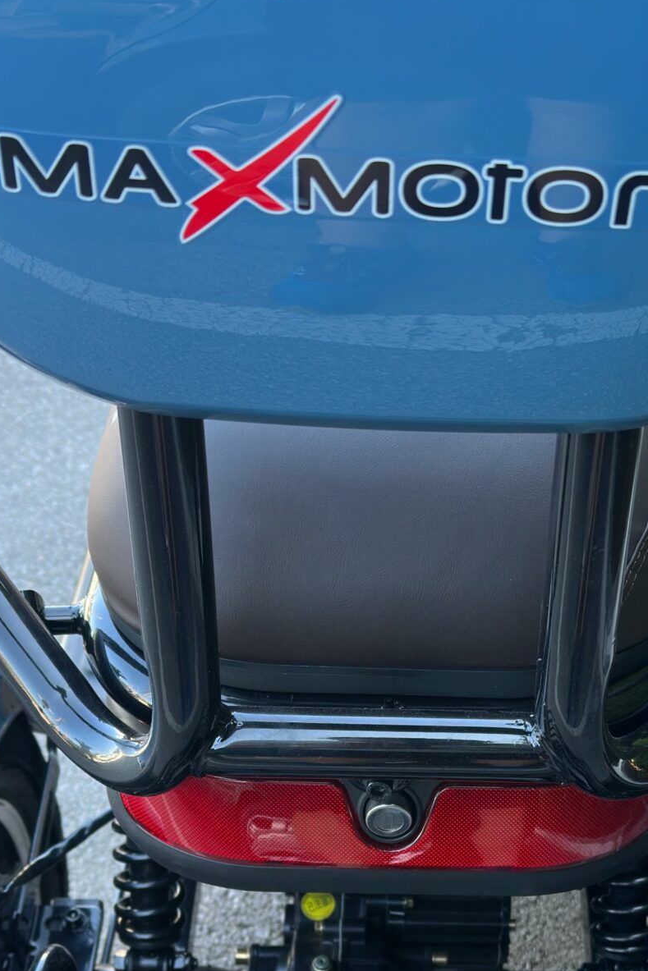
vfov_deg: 35.8
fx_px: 1457
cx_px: 385
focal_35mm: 54
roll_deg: -2.8
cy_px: 764
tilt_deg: -41.8
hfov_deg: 25.0
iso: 64
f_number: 1.78
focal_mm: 6.86
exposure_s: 1/121
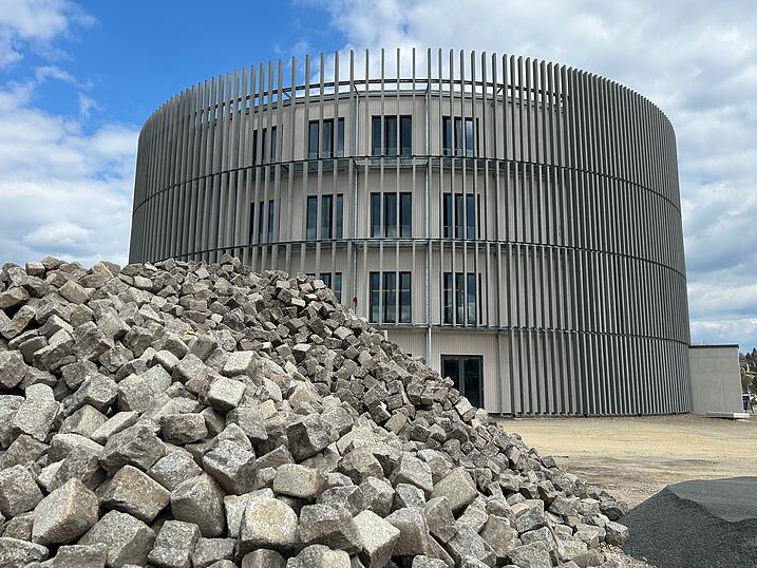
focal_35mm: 29
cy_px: 271
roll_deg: -0.5
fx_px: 634
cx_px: 391
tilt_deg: +11.1
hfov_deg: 61.6
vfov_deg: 48.2
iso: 50
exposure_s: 1/4115
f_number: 1.5
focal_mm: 5.7
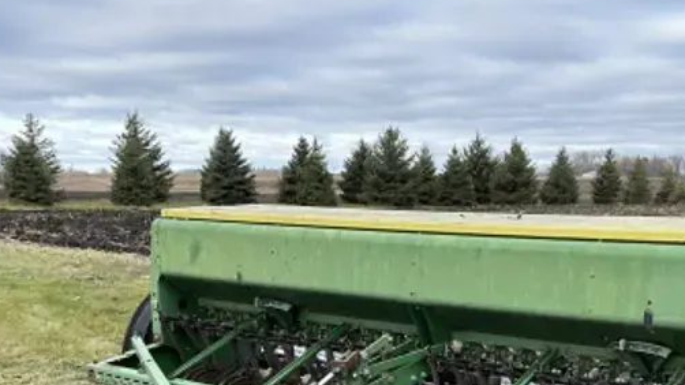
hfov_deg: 40.8
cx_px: 464
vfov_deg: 22.5
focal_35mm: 50
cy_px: 427
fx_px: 908
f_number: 1.78
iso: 80
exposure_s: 1/864
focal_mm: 6.86
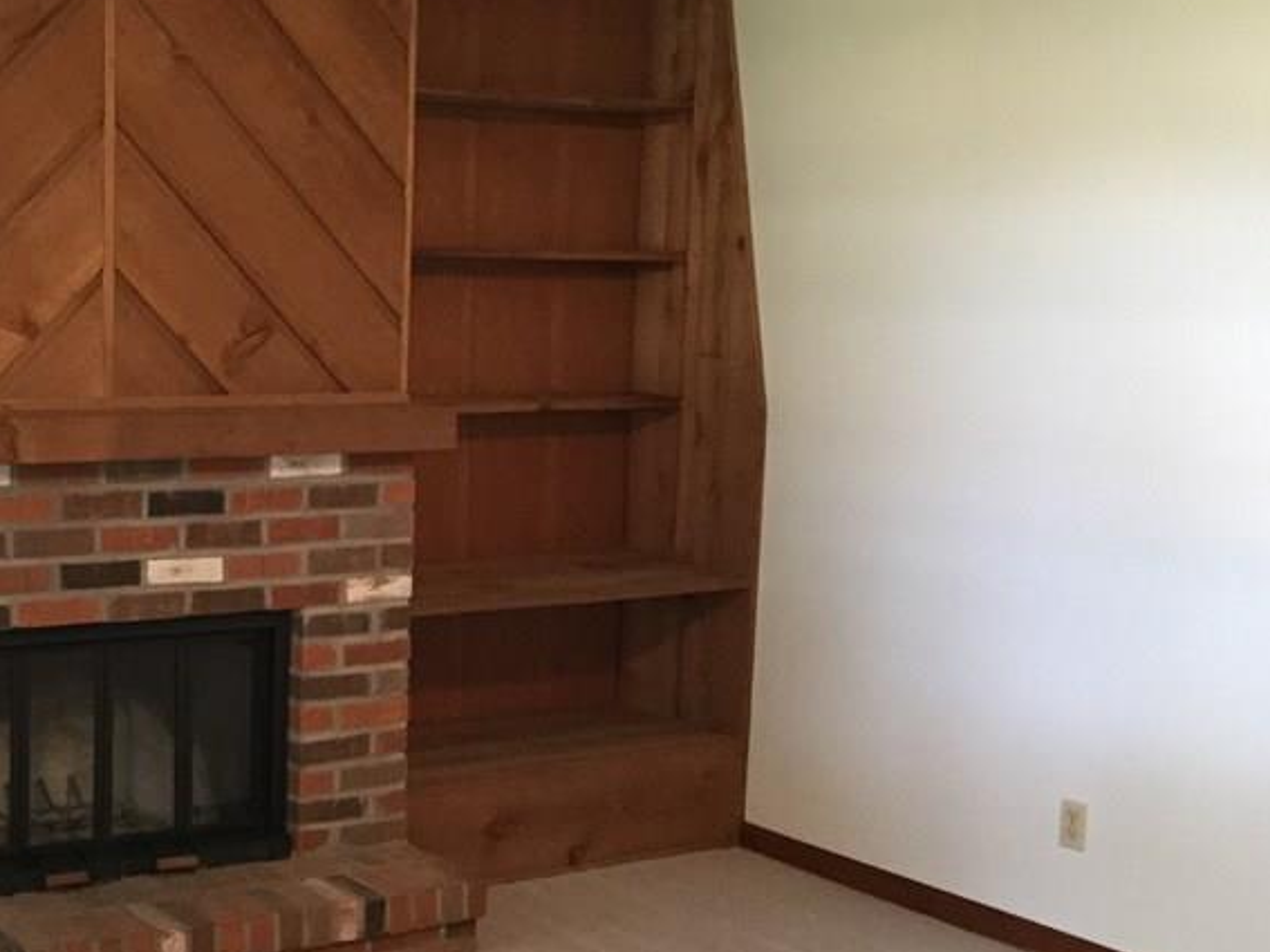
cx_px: 318
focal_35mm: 56
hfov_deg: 33.7
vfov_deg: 26.0
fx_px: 2054
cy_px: 609
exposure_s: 1/17
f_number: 2.4
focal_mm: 3.3
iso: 200
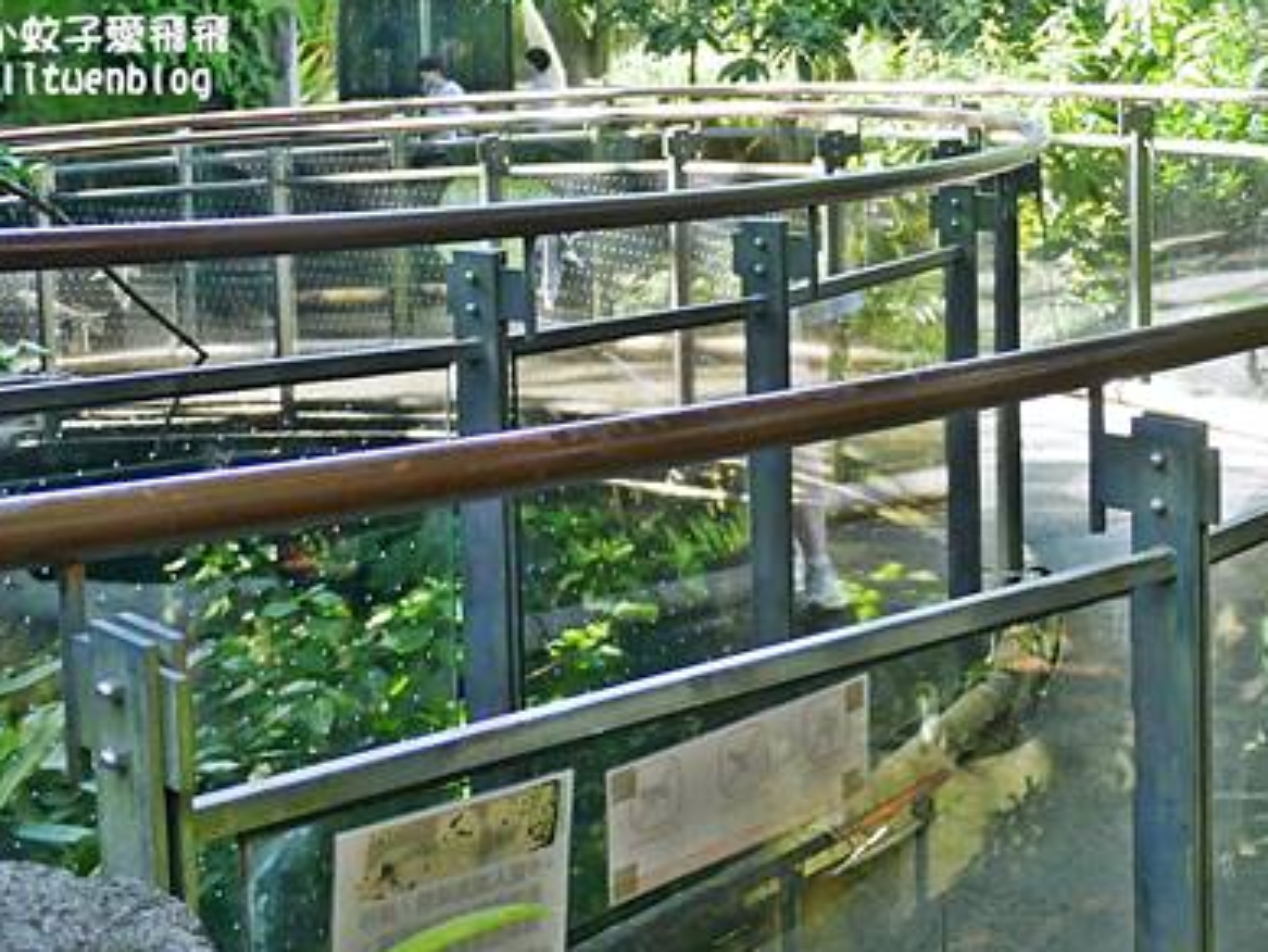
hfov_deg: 25.6
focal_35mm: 72
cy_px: -37
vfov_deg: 19.7
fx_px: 2638
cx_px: 1294
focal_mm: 14
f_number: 2.5
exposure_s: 1/250
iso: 200
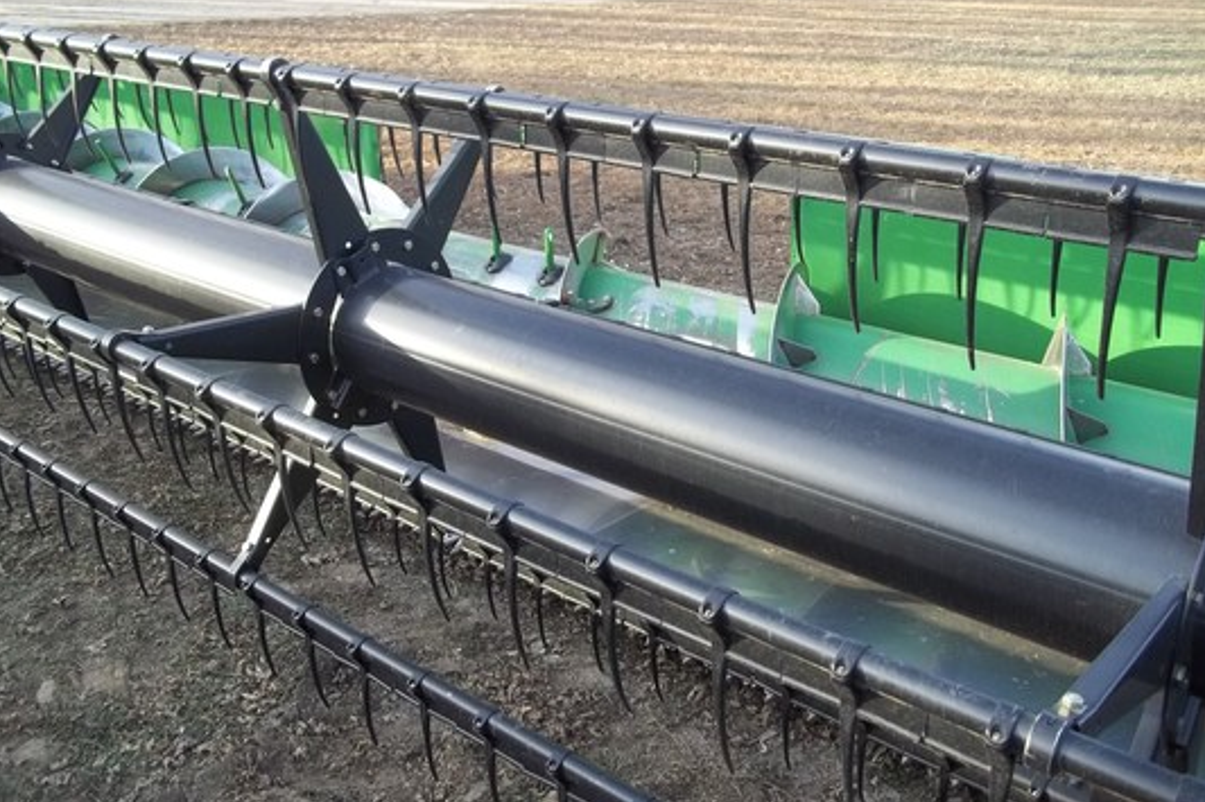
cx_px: 597
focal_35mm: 34
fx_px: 1138
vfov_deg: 38.8
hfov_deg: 55.8
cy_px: 361
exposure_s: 1/80
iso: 64
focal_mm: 5.7
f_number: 2.9
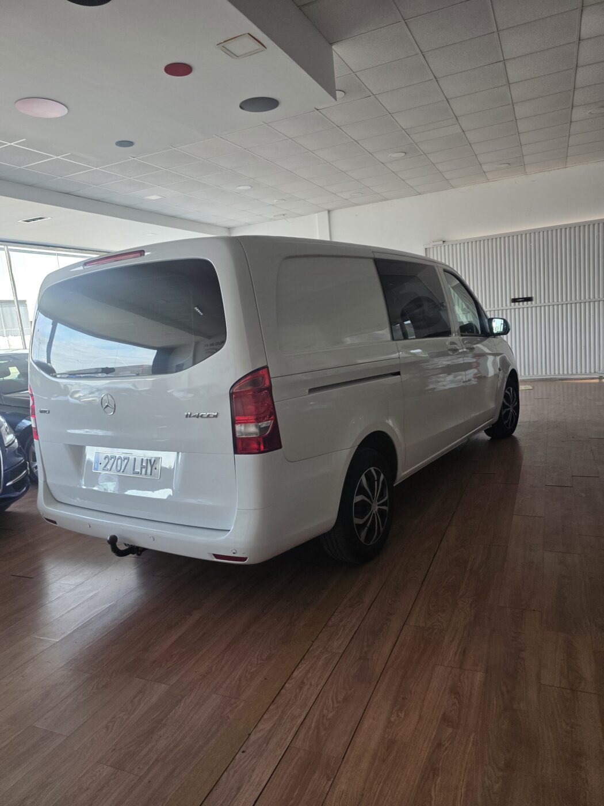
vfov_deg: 73.9
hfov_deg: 58.9
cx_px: 302
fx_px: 535
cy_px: 403
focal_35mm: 23
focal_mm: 6.3
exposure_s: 1/180
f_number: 1.7
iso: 125
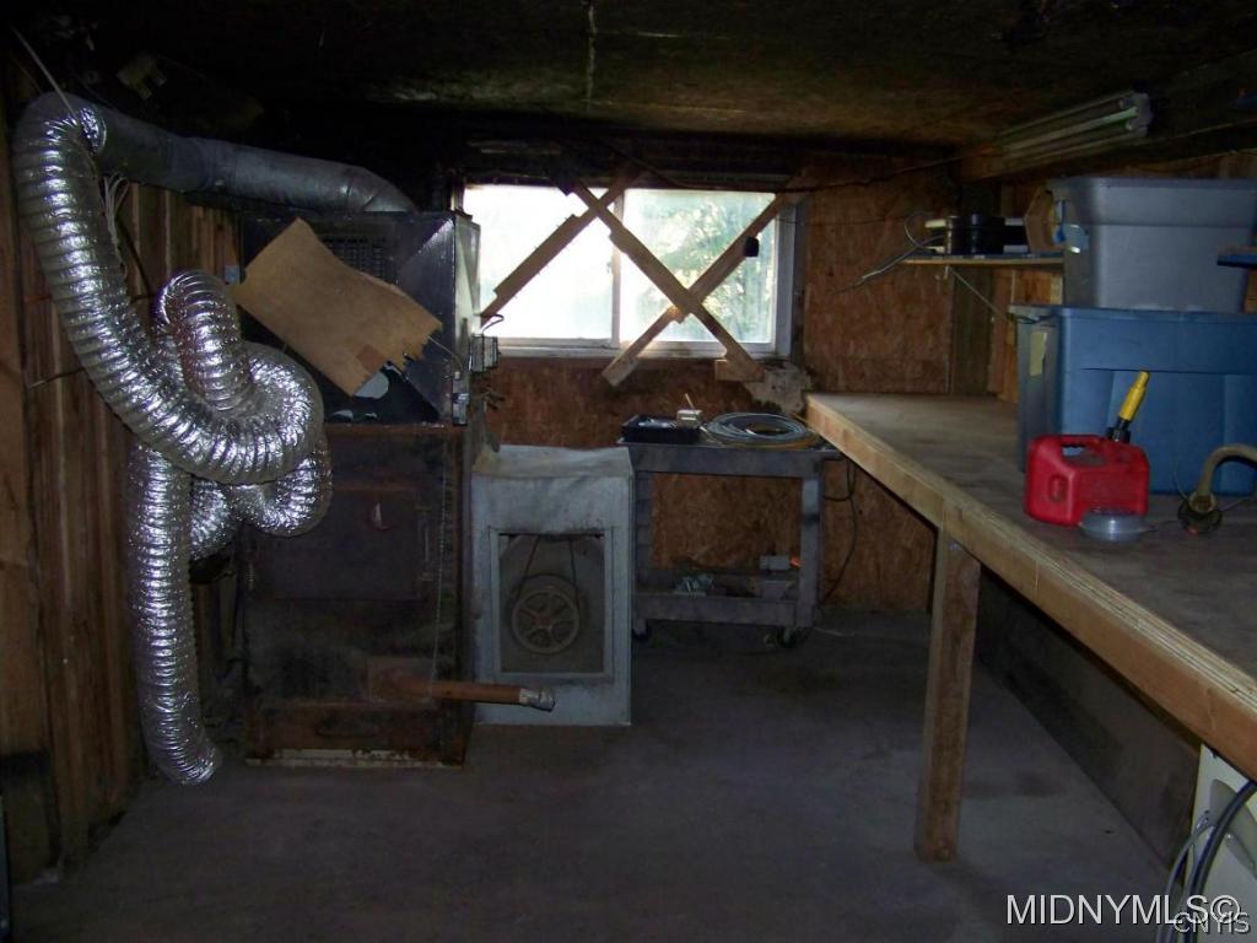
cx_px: 628
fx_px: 1307
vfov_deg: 39.7
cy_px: 472
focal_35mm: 36
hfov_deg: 51.4
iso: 200
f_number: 2.8
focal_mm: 5.85
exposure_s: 1/30
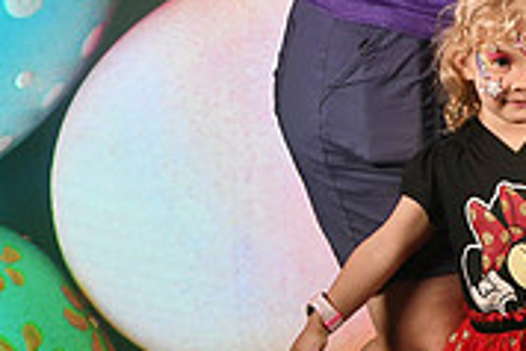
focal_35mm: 195
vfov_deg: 6.9
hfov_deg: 10.4
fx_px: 2851
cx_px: 597
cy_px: -190
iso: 640
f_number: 7.1
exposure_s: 1/200
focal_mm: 40
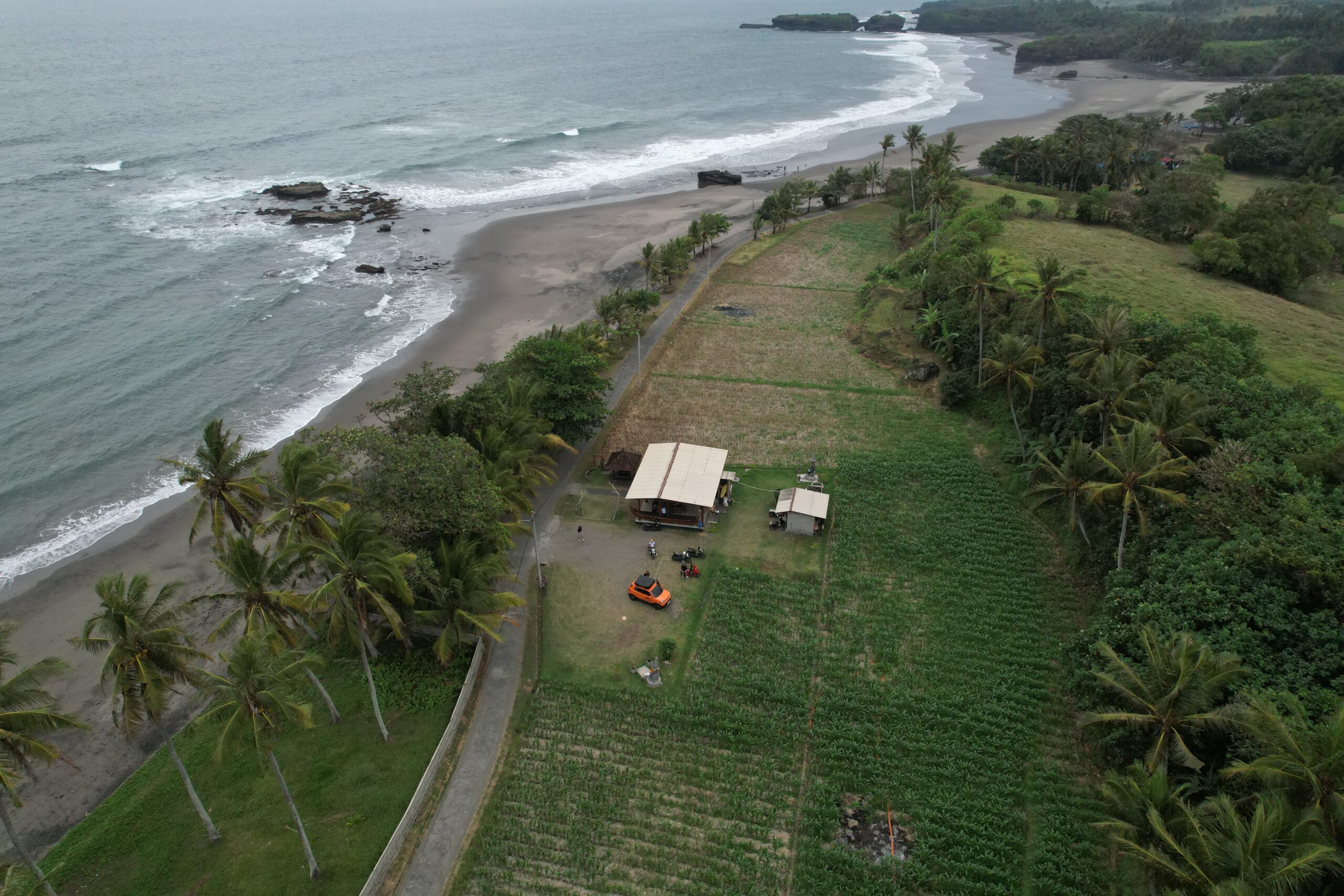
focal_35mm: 22
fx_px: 821
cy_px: 448
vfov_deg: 57.2
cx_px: 672
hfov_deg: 78.6
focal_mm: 8.38
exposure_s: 1/3200
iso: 400
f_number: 2.8
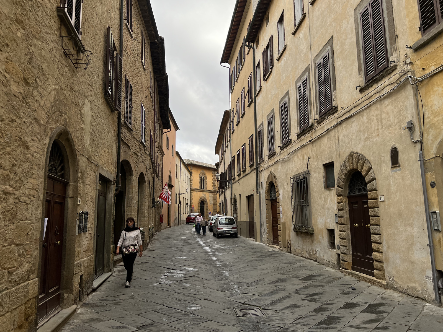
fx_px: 333
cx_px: 222
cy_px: 166
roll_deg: +0.6
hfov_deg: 67.3
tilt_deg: +9.8
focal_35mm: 26
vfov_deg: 53.1
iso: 50
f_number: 1.5
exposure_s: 1/3257
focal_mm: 5.7
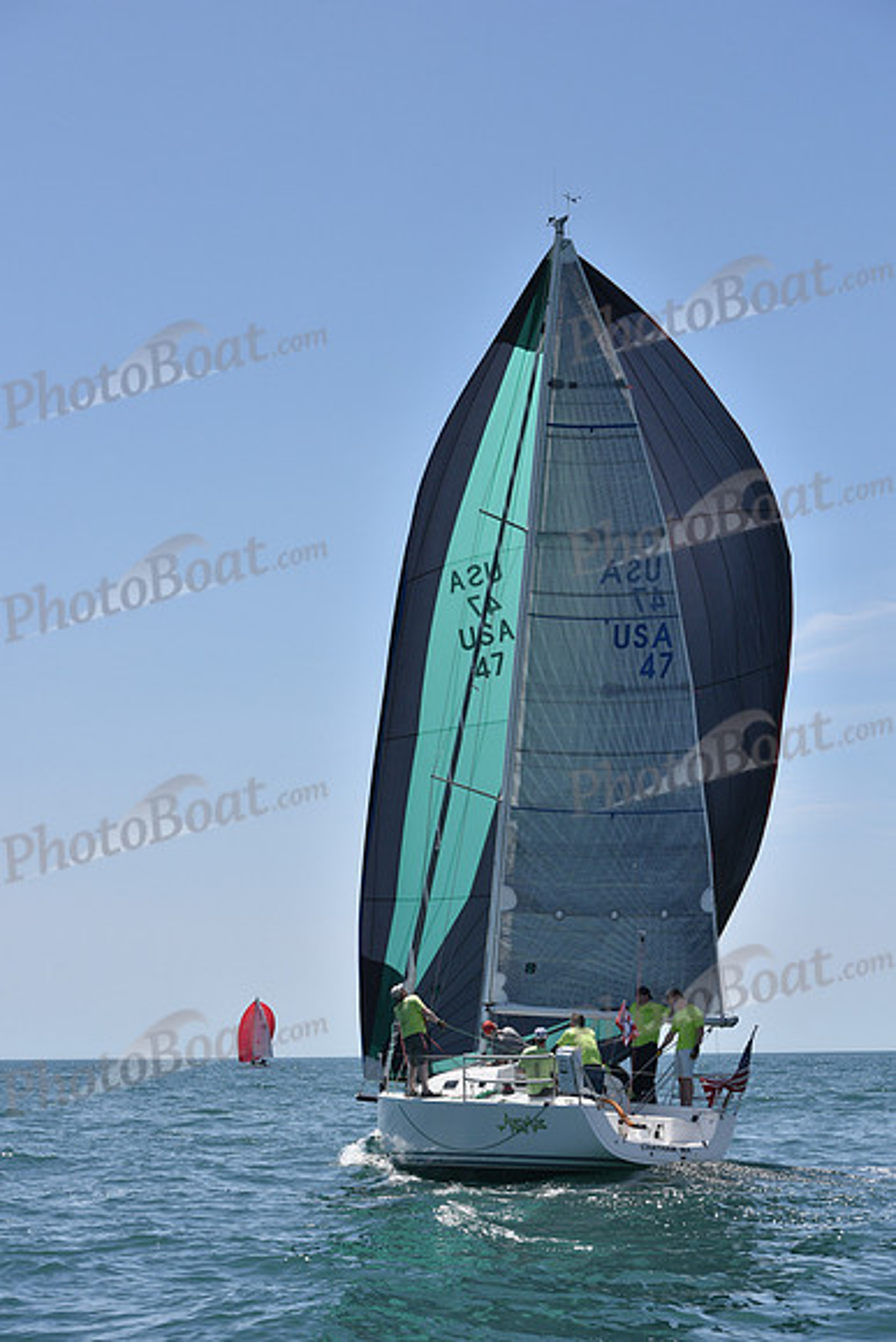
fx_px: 2612
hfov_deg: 19.5
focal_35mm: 70
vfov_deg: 28.8
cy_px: 671
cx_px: 448
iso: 400
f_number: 8
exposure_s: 1/800
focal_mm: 70
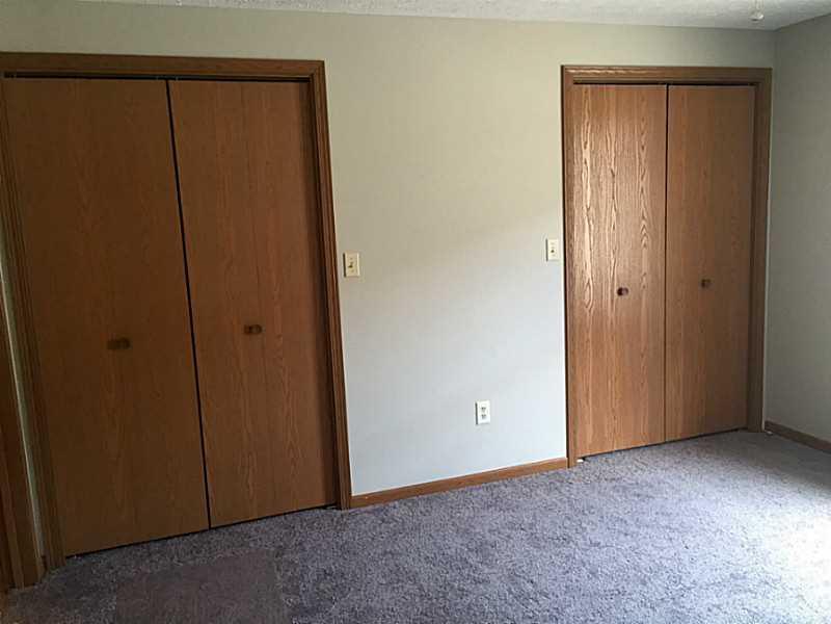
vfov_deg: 48.2
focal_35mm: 29
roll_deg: +1.6
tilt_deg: -9.9
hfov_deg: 61.7
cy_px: 312
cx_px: 416
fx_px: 696
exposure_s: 1/30
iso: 100
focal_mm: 4.15
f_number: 2.2
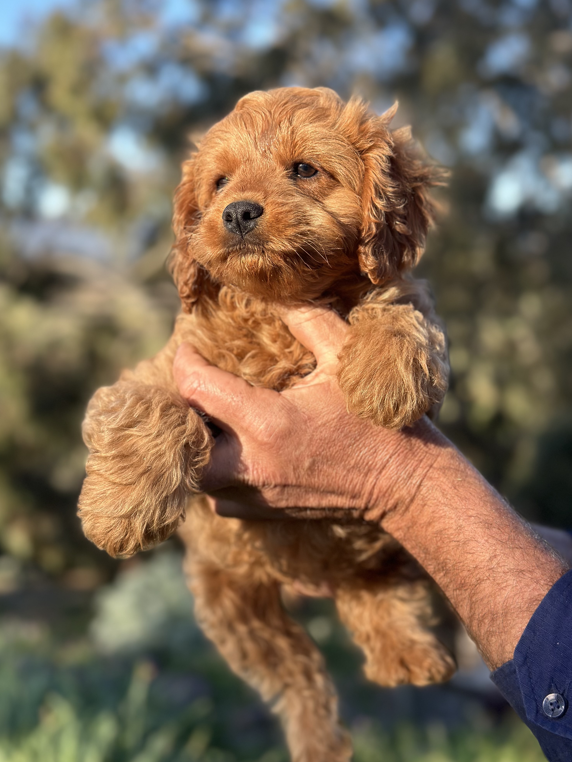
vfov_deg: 38.9
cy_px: 382
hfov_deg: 29.7
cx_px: 289
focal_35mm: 49
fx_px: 1080
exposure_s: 1/1242
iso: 80
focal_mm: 6.86
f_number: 1.78
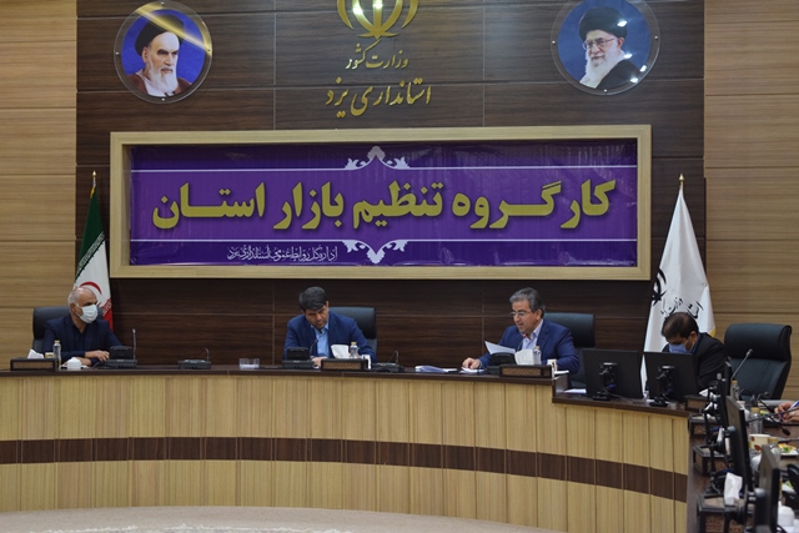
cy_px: 266
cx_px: 400
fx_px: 1598
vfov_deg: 18.9
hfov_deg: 28.1
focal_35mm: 72
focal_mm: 48
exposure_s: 1/60
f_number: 5.6
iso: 1000
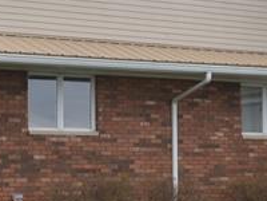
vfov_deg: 10.0
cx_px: 194
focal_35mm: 148
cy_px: 86
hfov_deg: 13.3
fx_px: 1142
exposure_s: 1/200
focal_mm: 20
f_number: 5
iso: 100
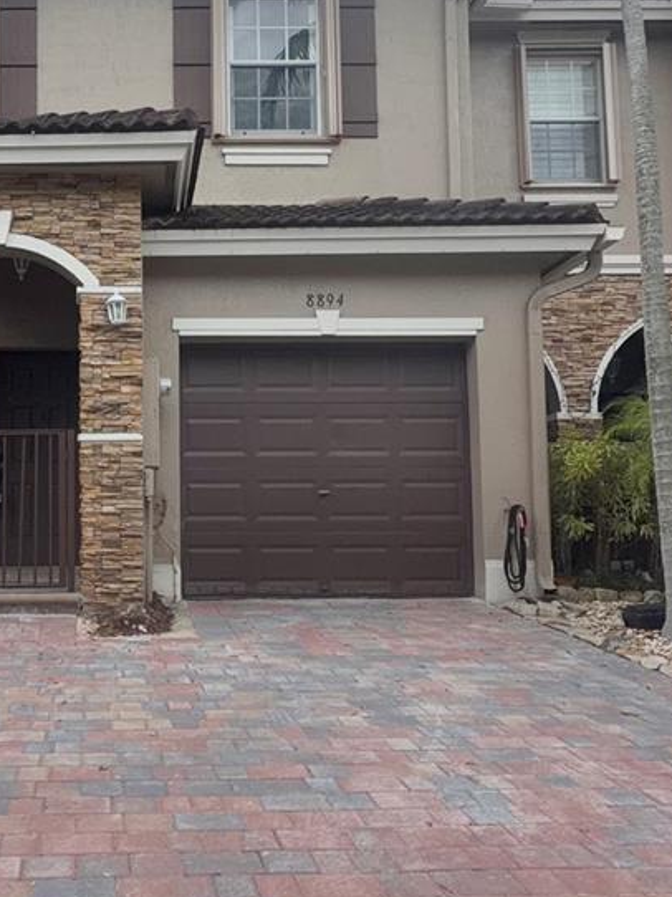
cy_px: 457
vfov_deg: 58.4
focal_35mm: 31
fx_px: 803
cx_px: 118
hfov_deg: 43.0
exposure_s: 1/770
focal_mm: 2.22
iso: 32
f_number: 2.2
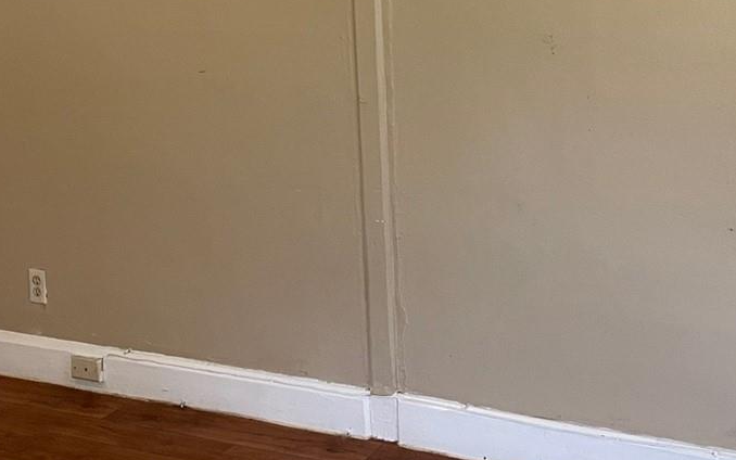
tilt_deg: -5.1
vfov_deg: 19.4
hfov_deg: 31.3
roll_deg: +1.4
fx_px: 1304
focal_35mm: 65
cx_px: 474
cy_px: -7
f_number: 1.6
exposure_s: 1/60
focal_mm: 4.2
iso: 200
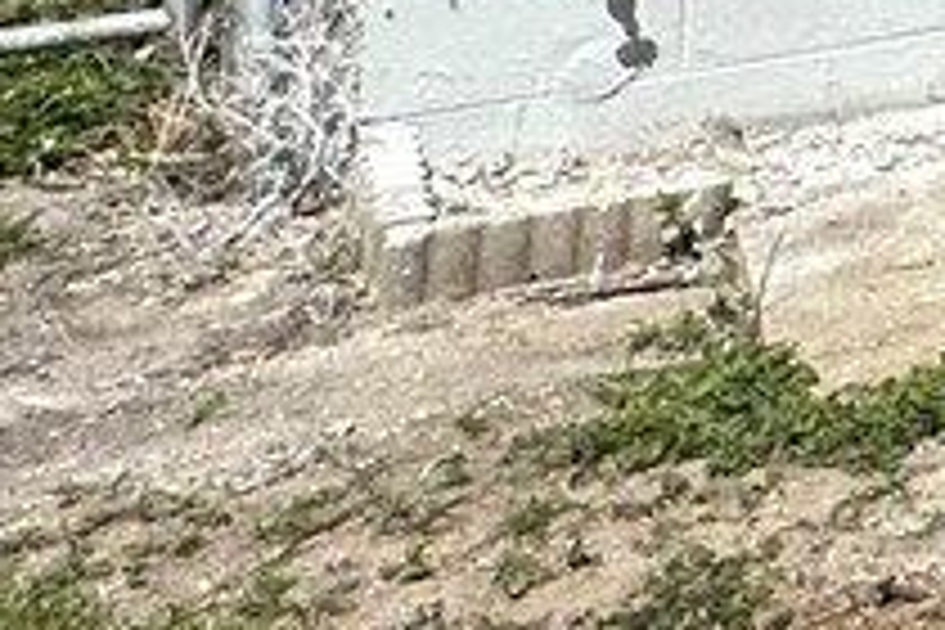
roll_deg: +0.9
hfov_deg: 12.0
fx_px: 2914
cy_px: -1107
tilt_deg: +4.1
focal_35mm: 111
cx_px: 2646
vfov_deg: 10.0
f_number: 2.2
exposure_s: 1/2618
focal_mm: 2.22
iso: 50
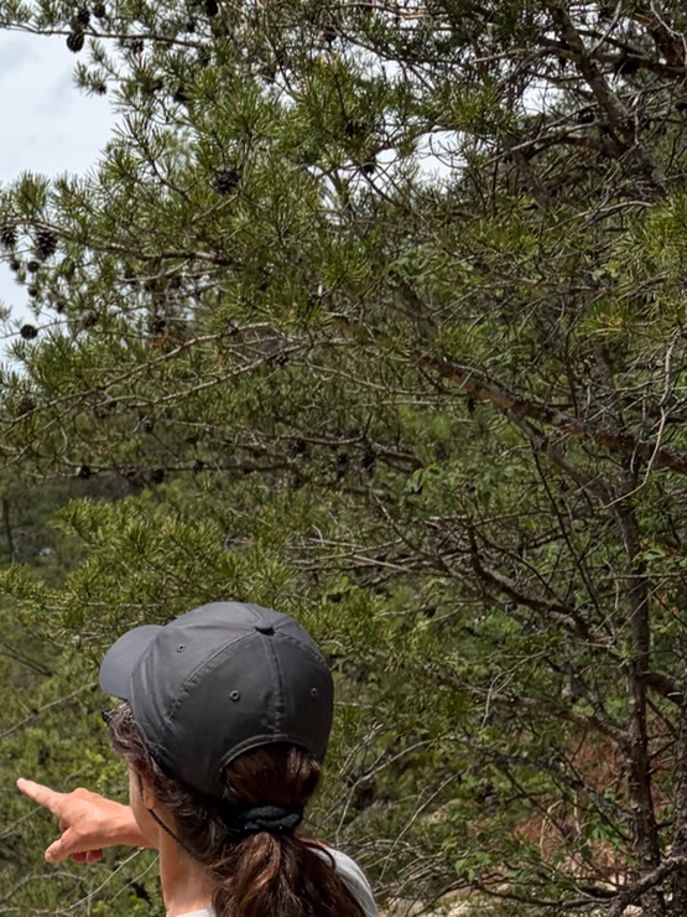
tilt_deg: -13.1
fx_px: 1905
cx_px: -199
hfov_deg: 19.0
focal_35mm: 72
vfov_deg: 24.2
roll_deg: -0.4
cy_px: 1140
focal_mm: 5.96
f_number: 1.6
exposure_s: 1/6993
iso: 64
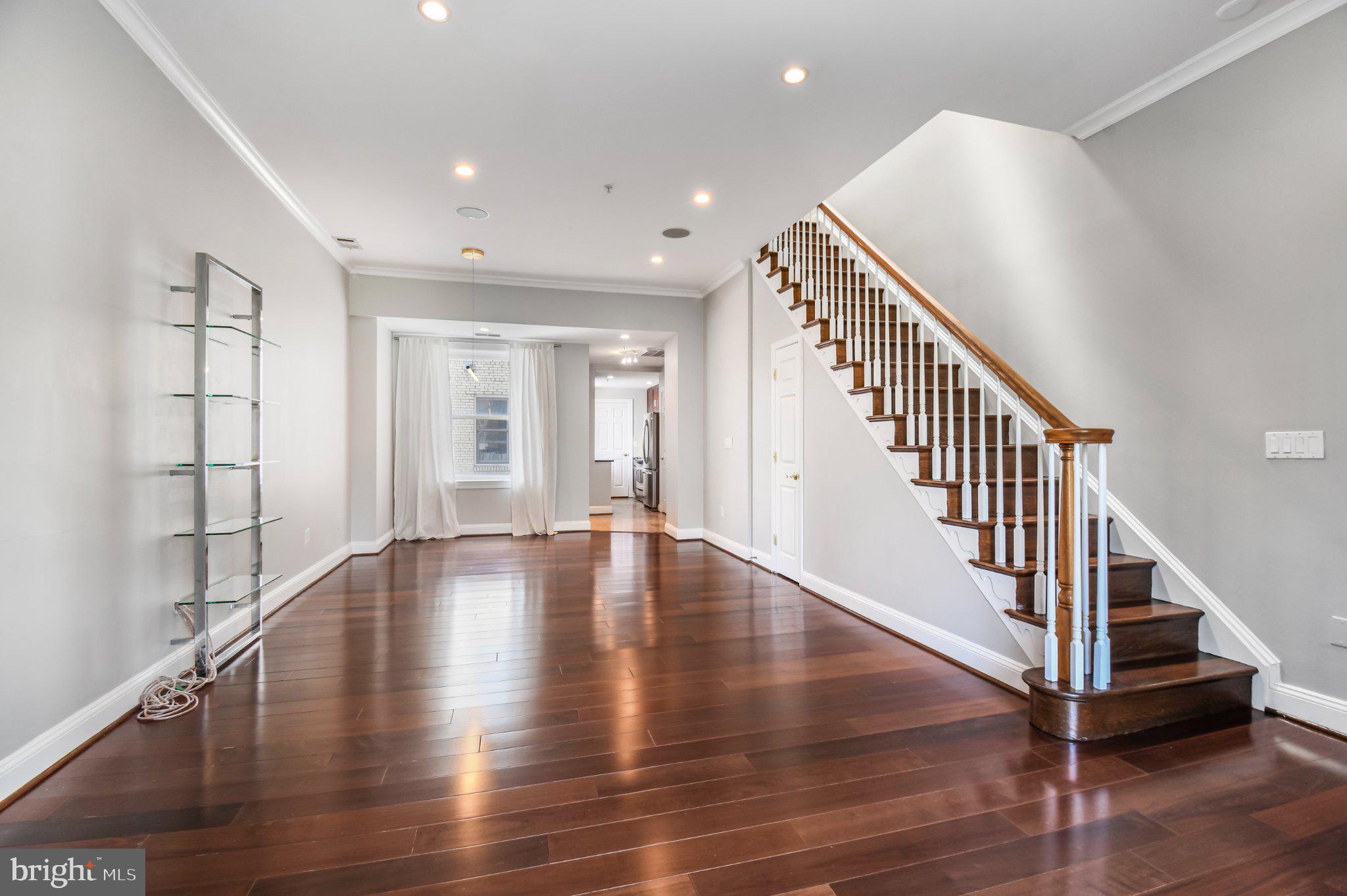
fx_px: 561
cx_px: 674
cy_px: 448
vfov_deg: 77.3
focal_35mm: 15
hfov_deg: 100.4
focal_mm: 10
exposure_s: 1/1.67
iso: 200
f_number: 11
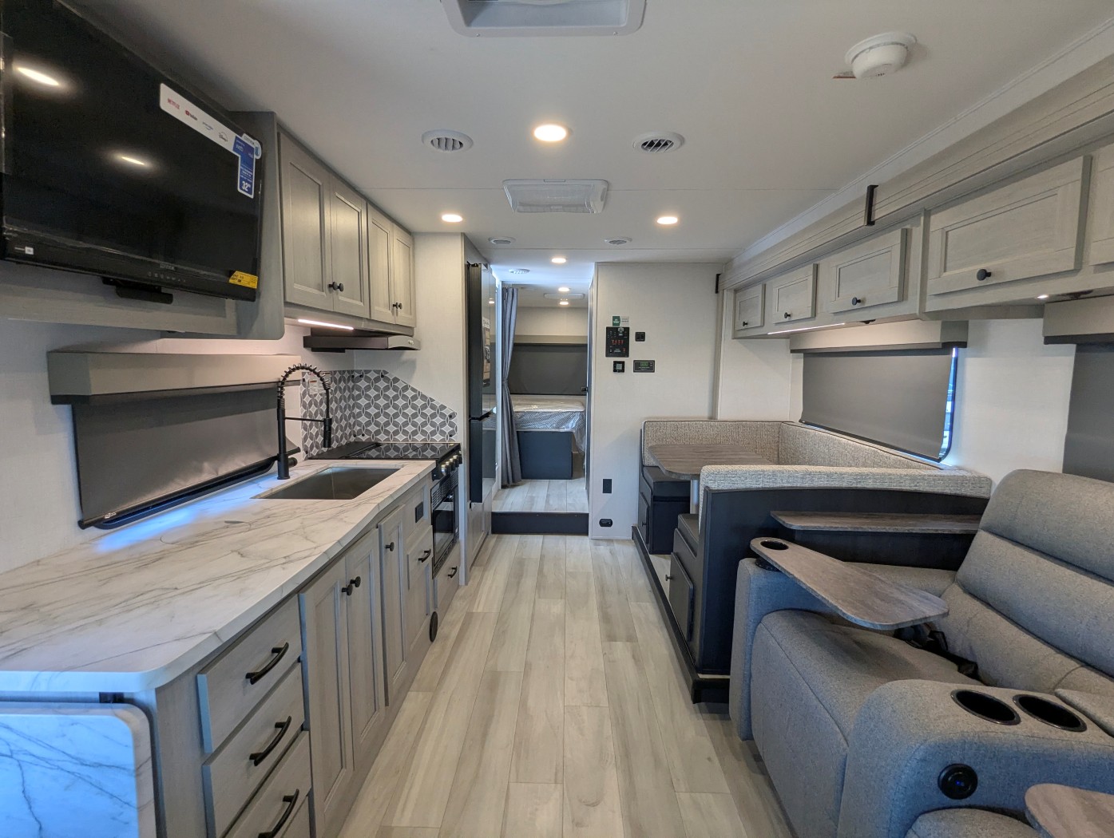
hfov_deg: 94.4
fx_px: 516
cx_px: 557
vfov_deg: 78.2
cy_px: 419
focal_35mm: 16
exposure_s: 1/40.3
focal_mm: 2.35
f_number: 2.2
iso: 110
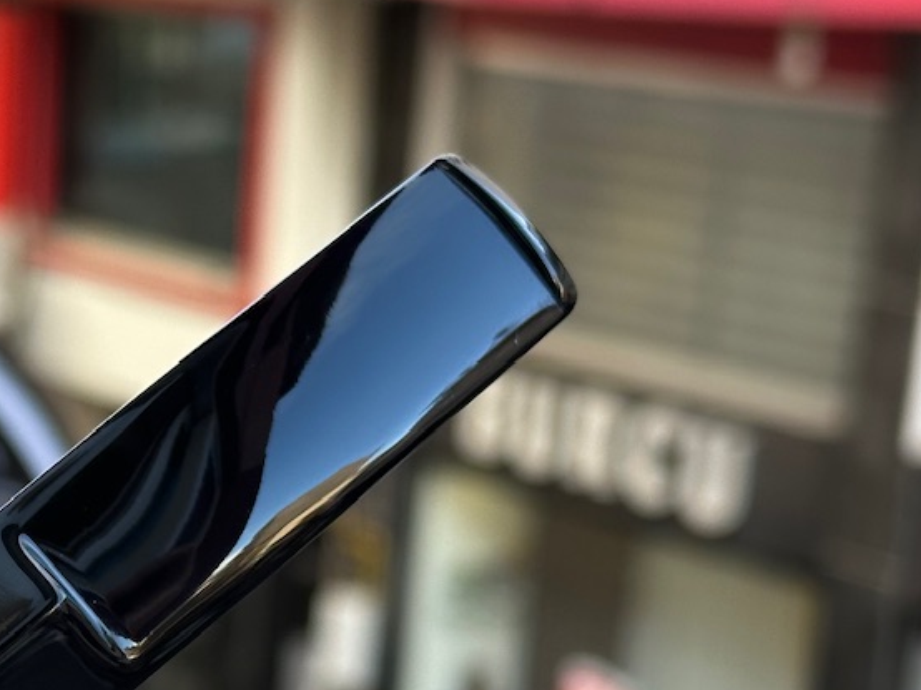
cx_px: -62
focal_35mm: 111
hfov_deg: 17.2
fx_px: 2952
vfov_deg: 13.1
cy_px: 695
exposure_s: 1/240
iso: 64
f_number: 1.78
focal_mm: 6.86
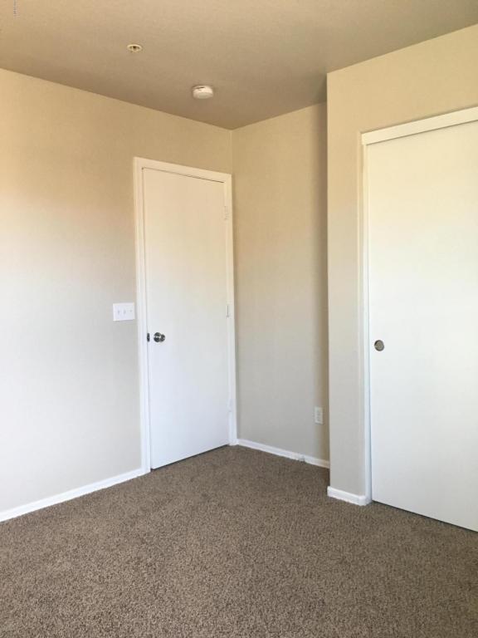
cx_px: 239
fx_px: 534
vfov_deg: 61.7
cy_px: 319
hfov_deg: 48.2
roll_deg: +1.4
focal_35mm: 29
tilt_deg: -3.6
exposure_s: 1/30
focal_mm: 4.15
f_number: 2.2
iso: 125
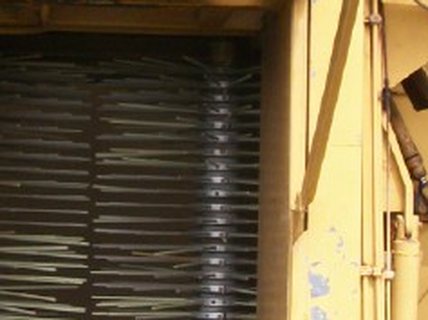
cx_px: 43
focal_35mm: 138
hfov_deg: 14.2
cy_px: 80
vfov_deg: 10.7
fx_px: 1704
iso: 80
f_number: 8.8
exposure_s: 1/50
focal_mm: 5.7
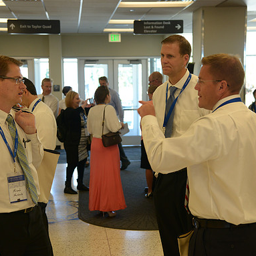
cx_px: 128
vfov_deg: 25.7
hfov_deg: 25.7
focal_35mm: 67
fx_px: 561
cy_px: 129
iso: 800
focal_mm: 52
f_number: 4.5
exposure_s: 1/100
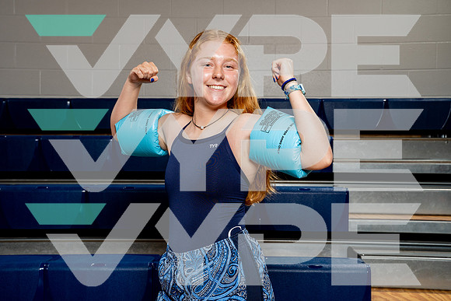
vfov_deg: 27.5
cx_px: 226
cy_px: 150
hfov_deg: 40.3
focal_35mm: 49
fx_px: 614
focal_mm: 49
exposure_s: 1/250
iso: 320
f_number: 8
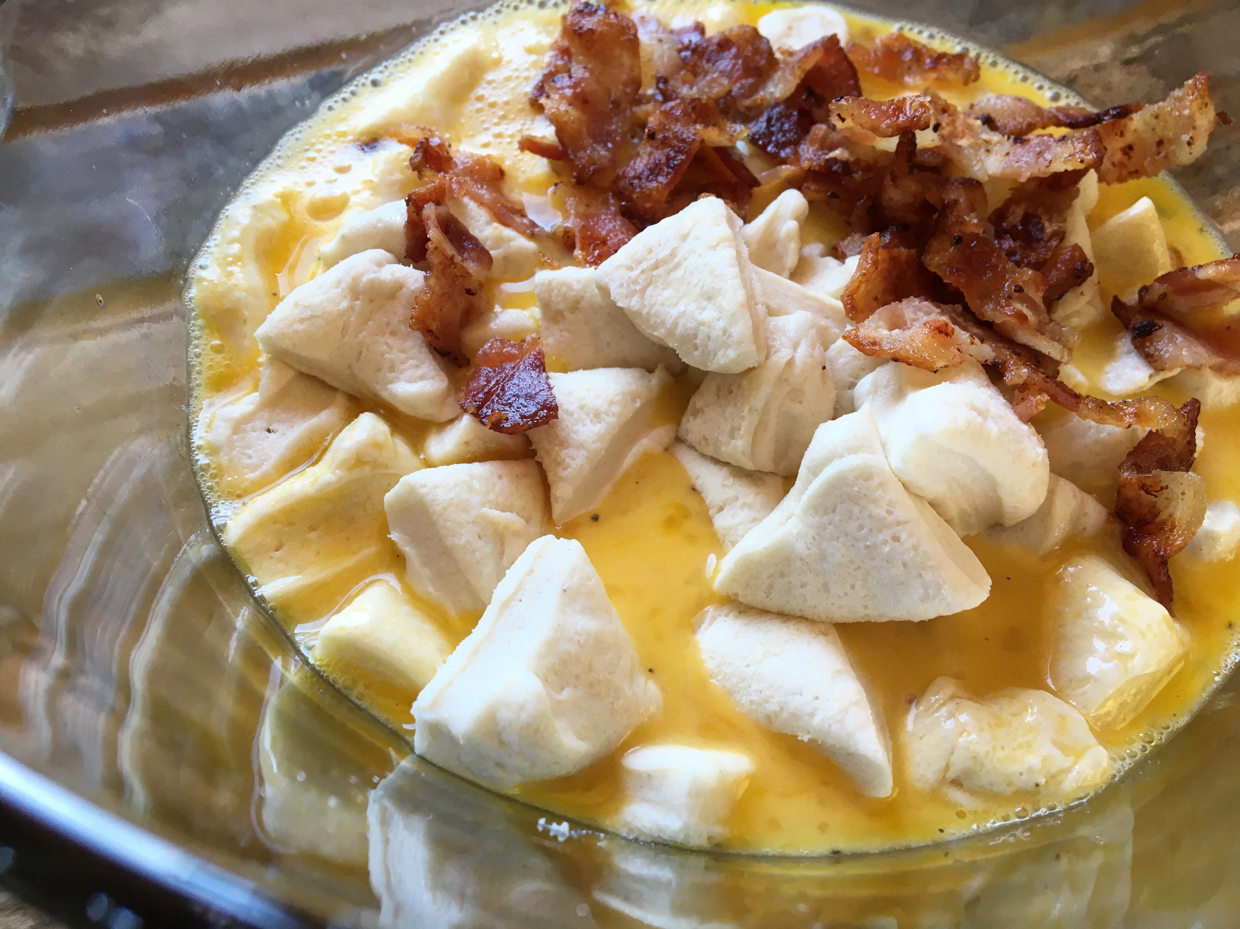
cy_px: 464
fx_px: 1039
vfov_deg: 48.2
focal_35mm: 29
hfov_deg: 61.7
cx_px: 620
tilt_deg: -56.6
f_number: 2.2
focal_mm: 4.15
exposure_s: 1/30
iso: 25
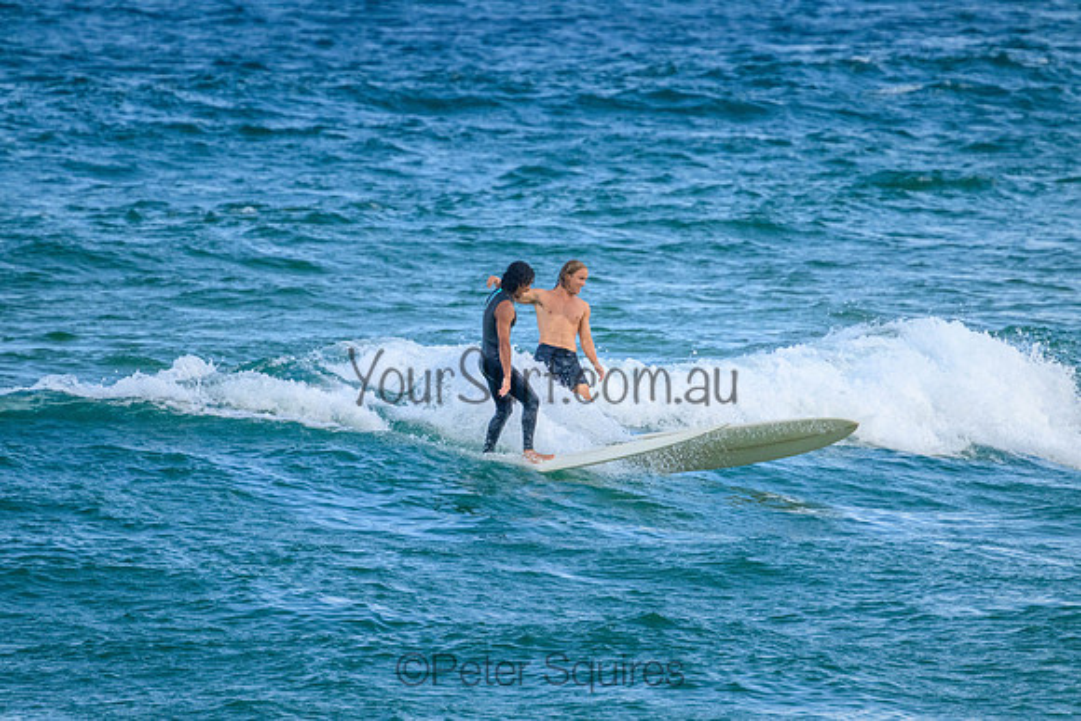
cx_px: 540
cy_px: 360
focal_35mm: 800
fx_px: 24027
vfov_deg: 1.7
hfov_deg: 2.6
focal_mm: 800
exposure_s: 1/2000
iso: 3600
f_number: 11
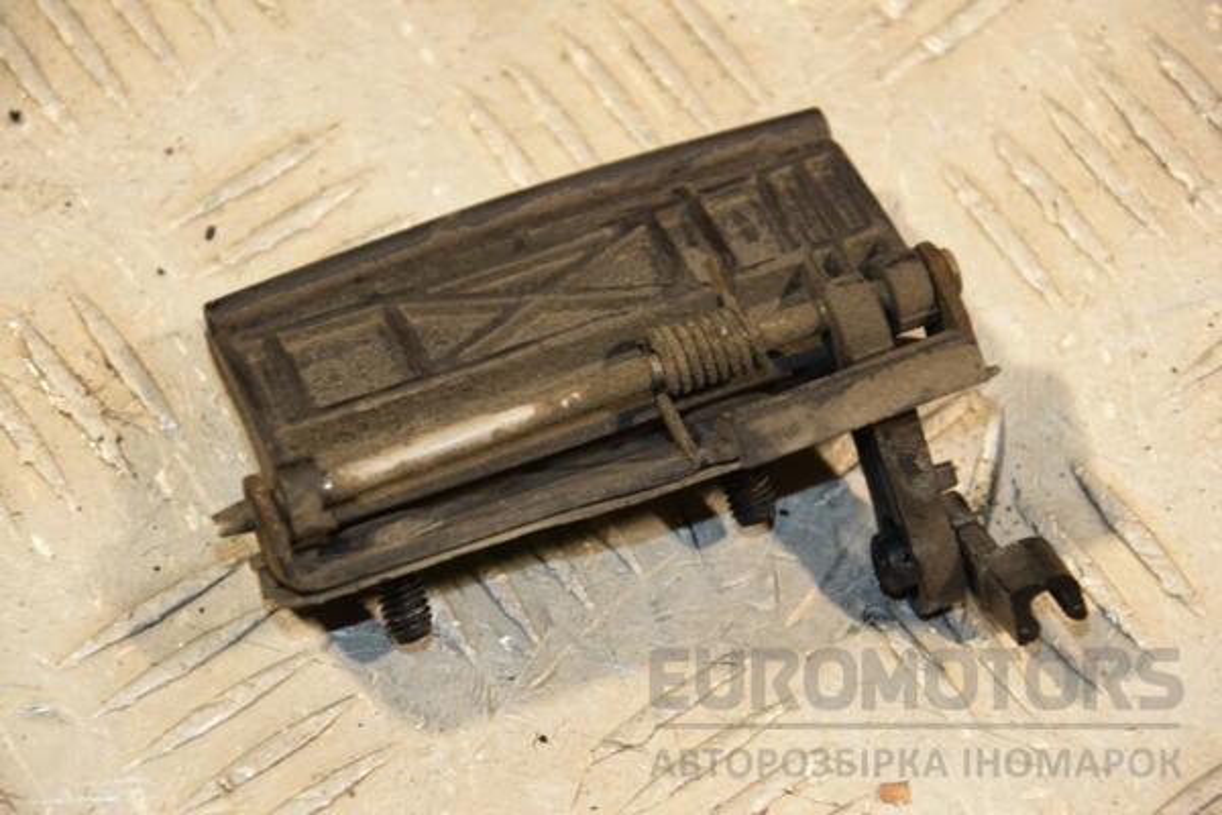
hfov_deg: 13.0
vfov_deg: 8.7
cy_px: 408
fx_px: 5346
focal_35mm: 158
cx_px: 611
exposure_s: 1/80
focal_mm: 105
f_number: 5.6
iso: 800
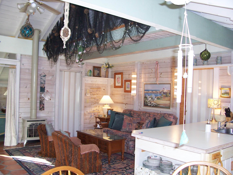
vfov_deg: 41.8
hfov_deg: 54.0
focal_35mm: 34
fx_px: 229
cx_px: 116
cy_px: 88
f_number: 2.7
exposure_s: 1/60
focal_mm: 5.6
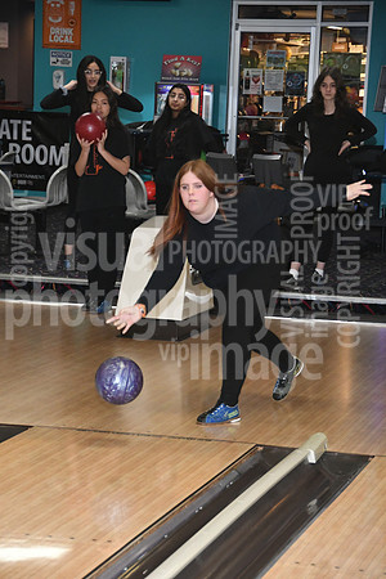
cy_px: 290
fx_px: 1930
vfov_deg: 17.1
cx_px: 193
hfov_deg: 11.4
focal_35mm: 120
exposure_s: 1/200
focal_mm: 80
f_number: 5
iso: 4000
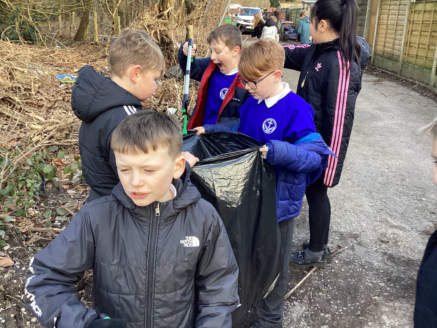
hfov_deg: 58.4
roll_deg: -0.4
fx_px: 391
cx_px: 218
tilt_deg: -20.0
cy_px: 164
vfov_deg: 45.4
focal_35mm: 31
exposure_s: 1/100
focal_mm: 3.3
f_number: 2.4
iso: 40
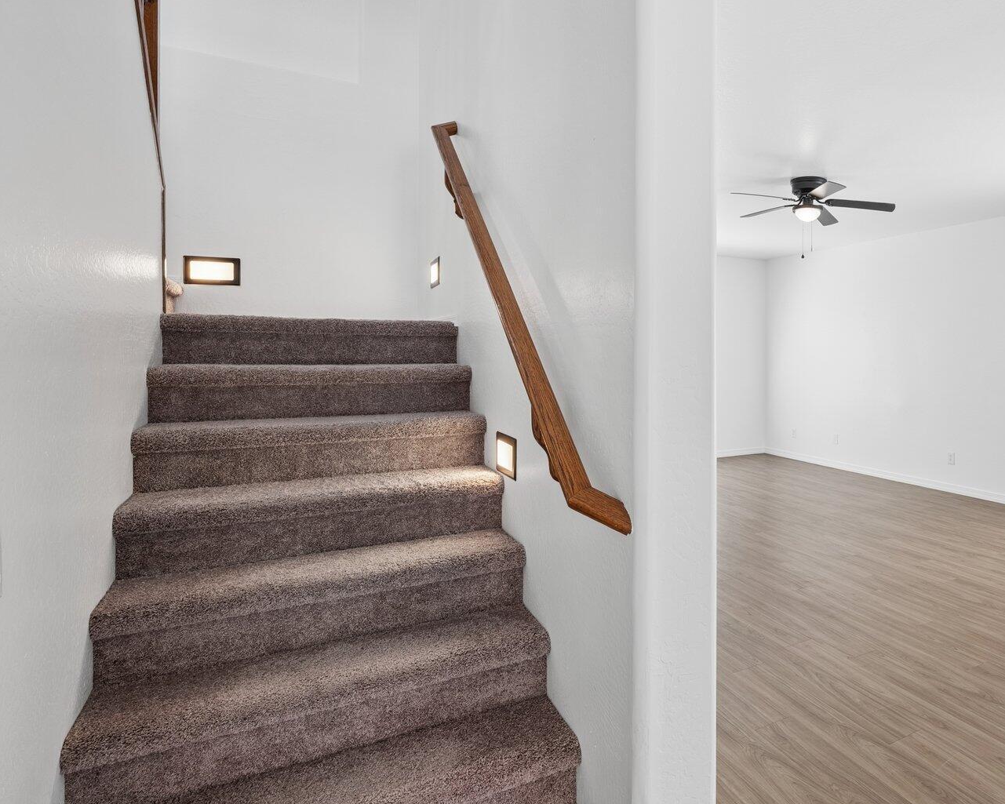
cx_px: 740
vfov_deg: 65.3
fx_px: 625
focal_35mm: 21
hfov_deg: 72.8
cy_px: 354
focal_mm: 14
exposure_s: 1/40
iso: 400
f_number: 8
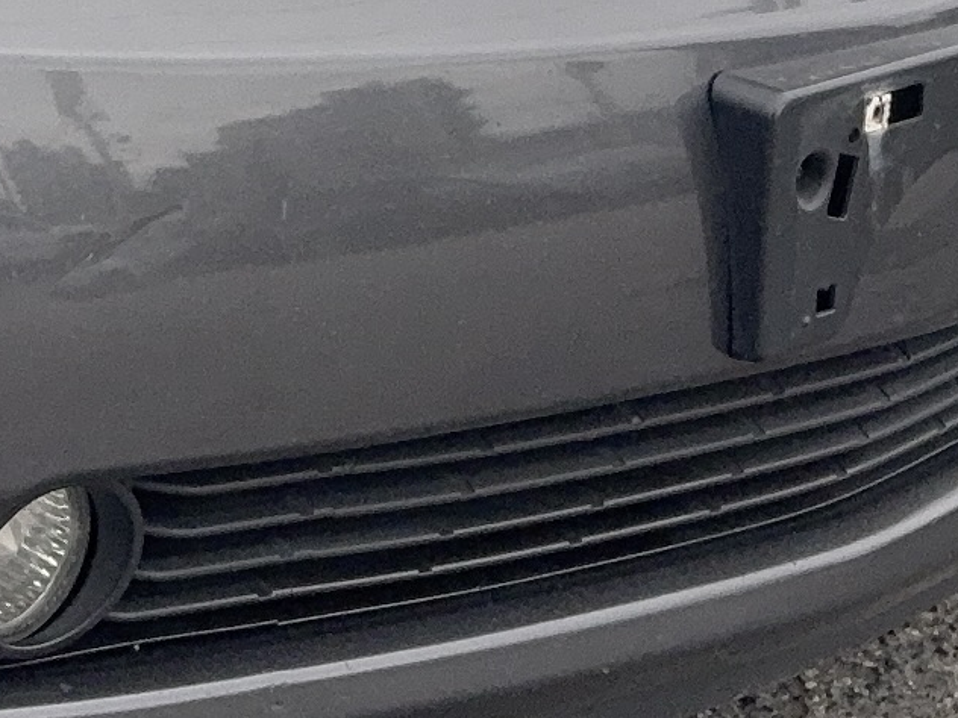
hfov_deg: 11.2
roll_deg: +2.3
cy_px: -697
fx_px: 4594
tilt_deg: -12.7
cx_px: -720
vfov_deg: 8.5
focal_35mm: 166
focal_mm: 5.96
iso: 50
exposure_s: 1/667
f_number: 1.6
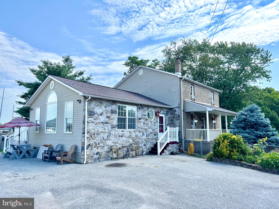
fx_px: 193
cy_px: 104
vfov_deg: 56.8
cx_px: 140
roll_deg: -0.4
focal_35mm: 24
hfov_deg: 71.6
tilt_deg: +7.2
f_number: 1.78
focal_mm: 6.76
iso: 80
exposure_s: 1/1524
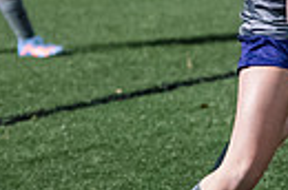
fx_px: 3072
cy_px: -34
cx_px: 184
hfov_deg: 5.4
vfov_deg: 3.5
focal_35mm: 385
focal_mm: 86
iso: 8000
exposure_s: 1/1000
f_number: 2.8
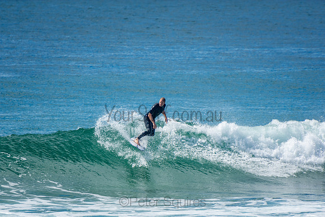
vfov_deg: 2.3
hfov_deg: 3.4
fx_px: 5418
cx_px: 162
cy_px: 108
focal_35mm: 600
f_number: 5.6
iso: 200
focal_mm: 400
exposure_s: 1/1250
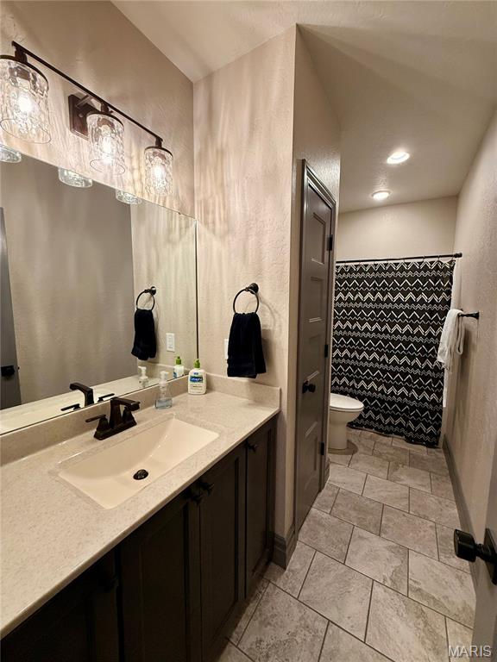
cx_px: 248
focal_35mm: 14
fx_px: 268
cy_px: 331
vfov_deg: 102.1
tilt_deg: -7.0
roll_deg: -0.4
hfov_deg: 85.7
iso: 200
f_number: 2.2
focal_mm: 2.22
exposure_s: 1/120
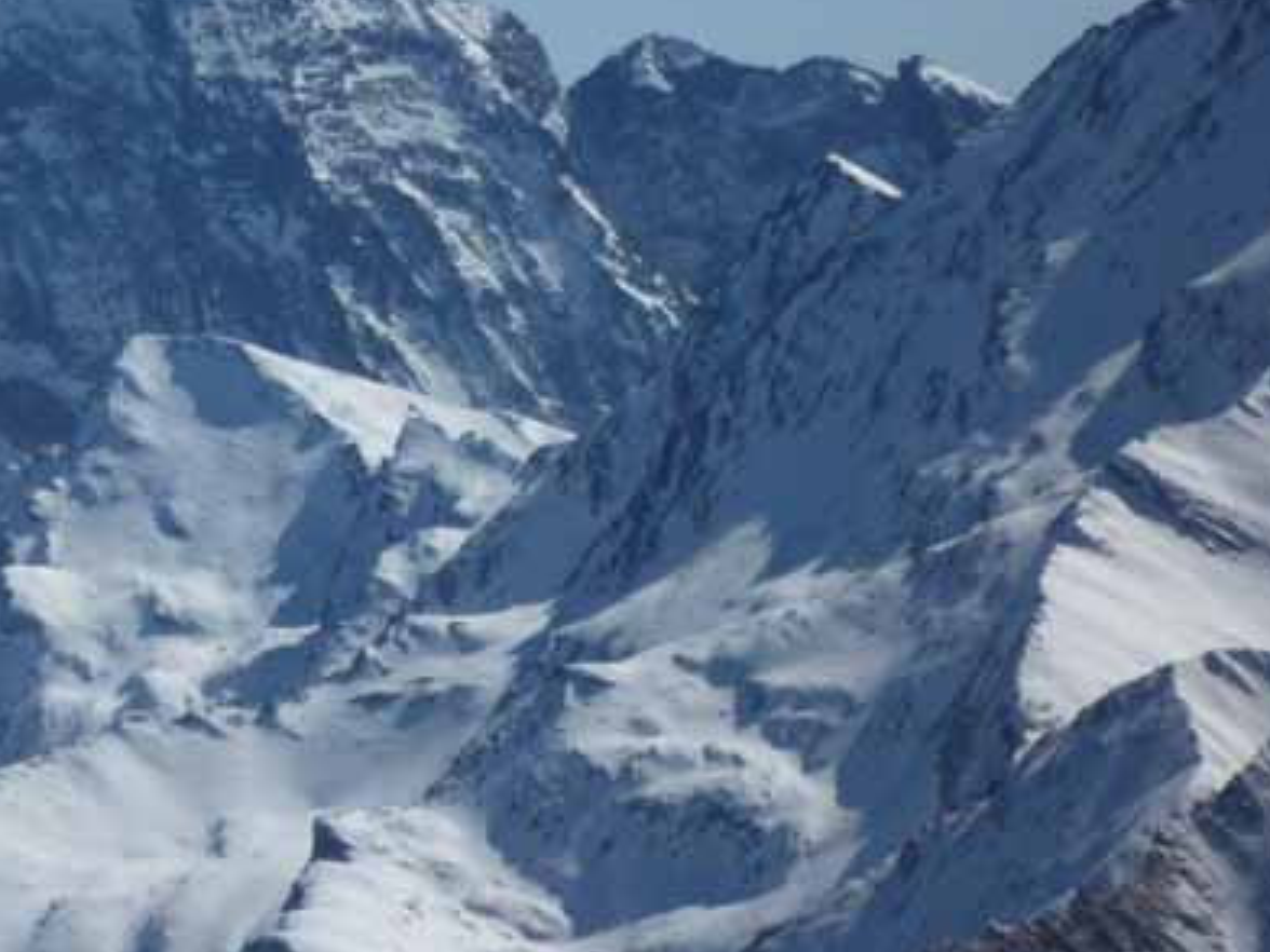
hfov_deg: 7.7
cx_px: 123
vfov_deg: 5.8
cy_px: 120
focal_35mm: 255
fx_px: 9356
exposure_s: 1/640
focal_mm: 22
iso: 100
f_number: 8
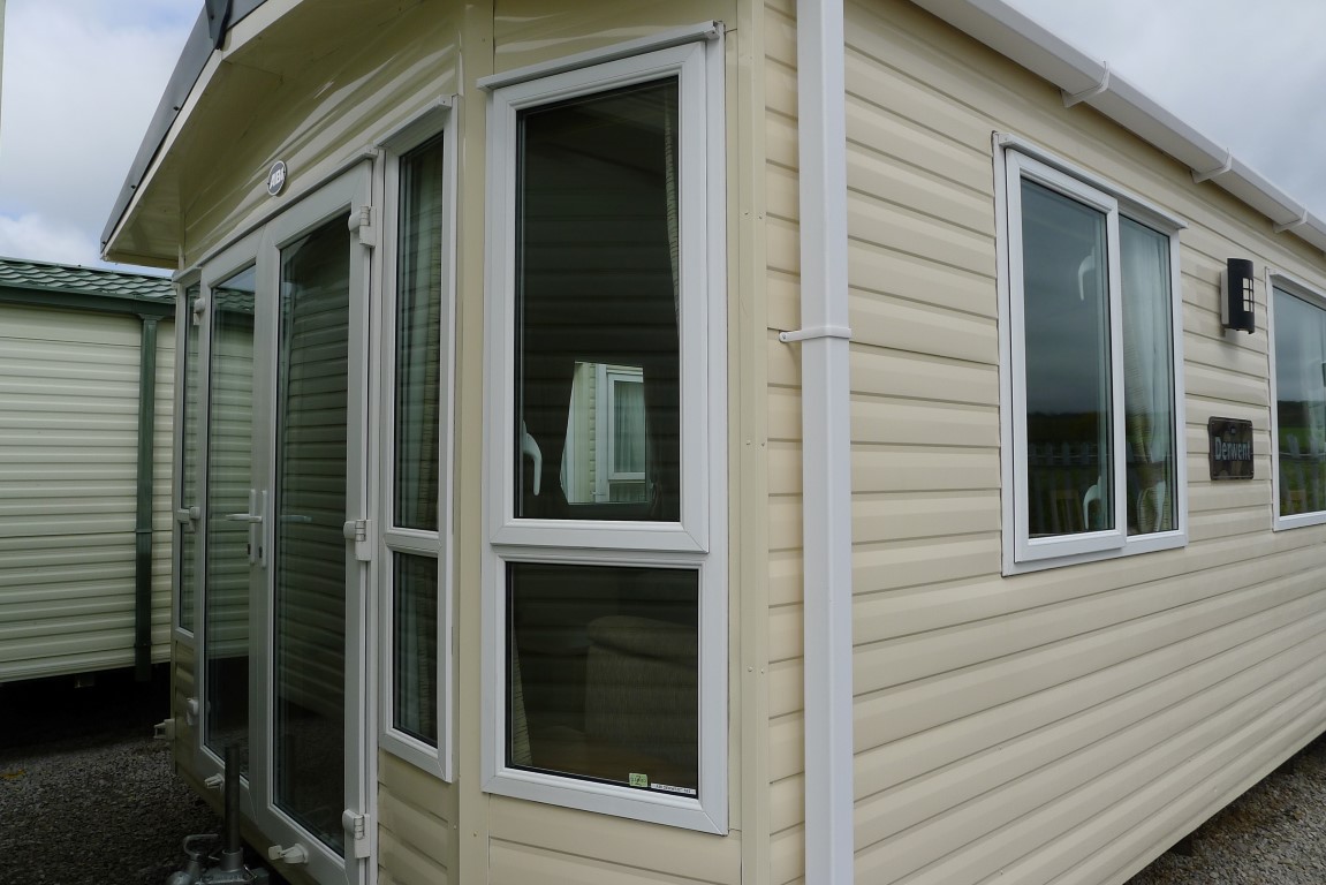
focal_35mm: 24
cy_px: 442
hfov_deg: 73.7
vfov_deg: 53.2
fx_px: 884
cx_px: 663
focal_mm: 5.1
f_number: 4
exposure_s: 1/800
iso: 80
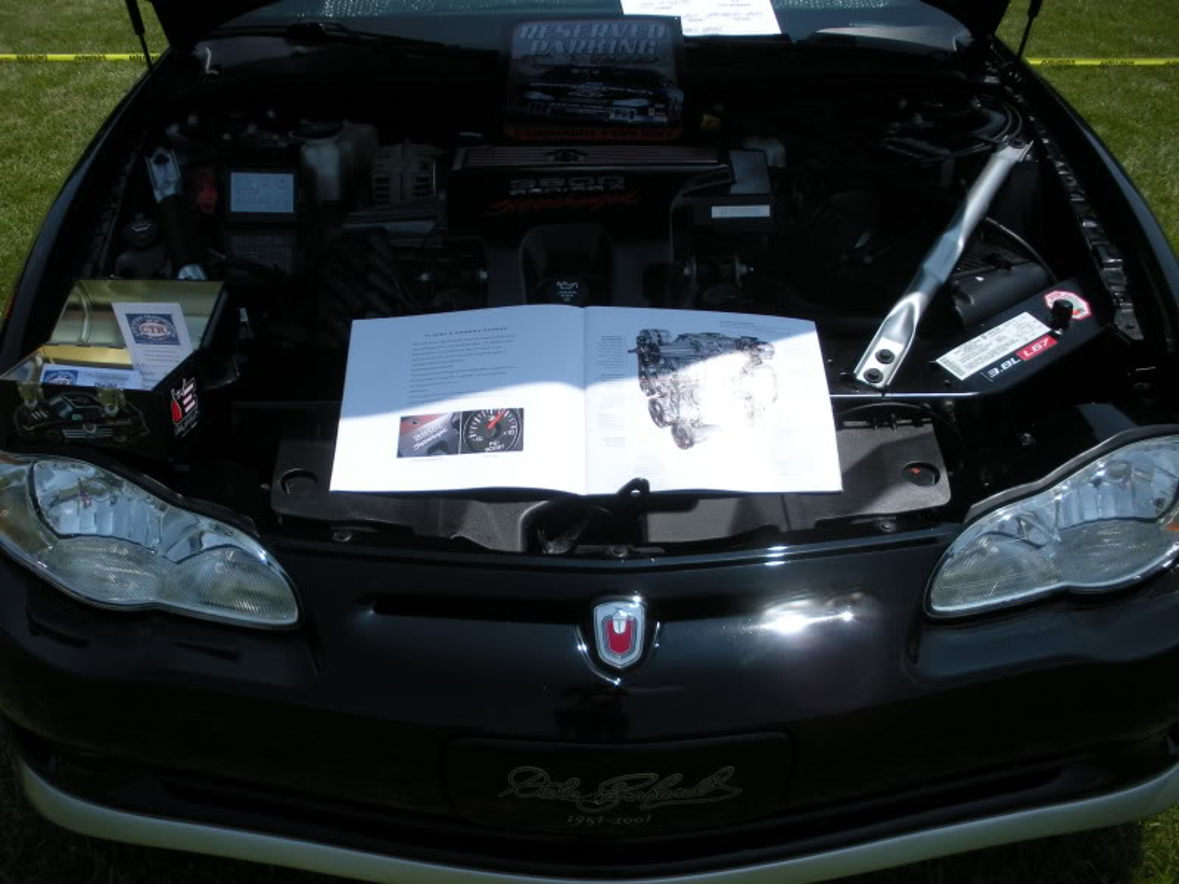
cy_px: 442
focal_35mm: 36
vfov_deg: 39.7
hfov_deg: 51.4
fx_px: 1226
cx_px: 590
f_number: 3.5
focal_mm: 6.3
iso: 64
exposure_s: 1/1118
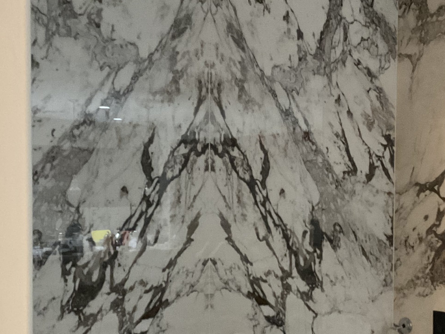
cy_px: 235
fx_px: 784
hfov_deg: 31.4
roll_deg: -0.3
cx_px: 303
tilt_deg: -4.7
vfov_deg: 23.9
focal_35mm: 61
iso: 500
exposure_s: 1/30
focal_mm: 3
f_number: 1.8
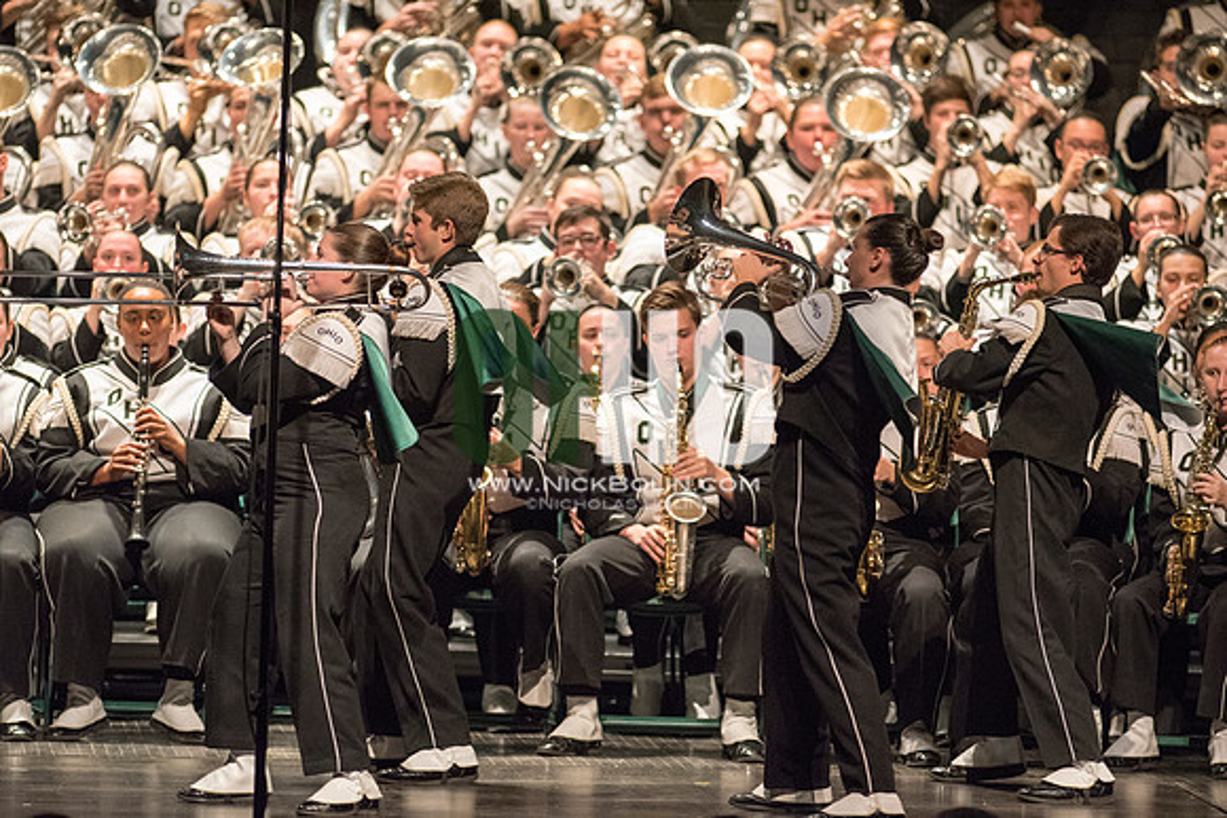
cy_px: 409
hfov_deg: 6.9
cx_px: 614
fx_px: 10227
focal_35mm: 300
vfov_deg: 4.6
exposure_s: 1/500
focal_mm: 300
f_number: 2.8
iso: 4000
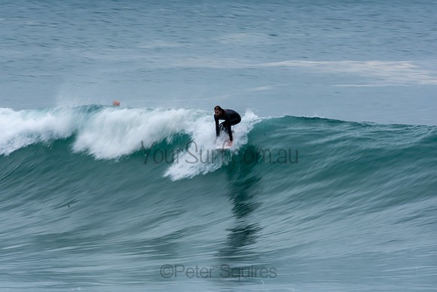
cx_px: 218
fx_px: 9106
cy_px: 146
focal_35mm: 750
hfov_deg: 2.7
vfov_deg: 1.8
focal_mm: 500
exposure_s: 1/25
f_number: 22
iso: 100
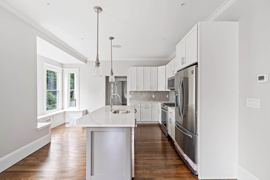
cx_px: 135
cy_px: 90
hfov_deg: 100.4
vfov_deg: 77.3
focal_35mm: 15
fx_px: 112
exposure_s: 1/3
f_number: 8
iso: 320
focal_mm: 15
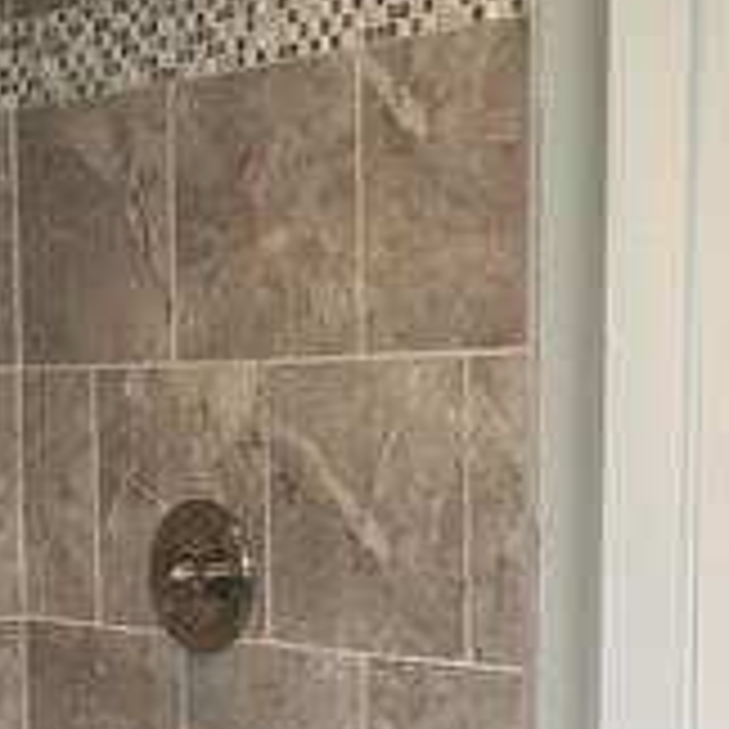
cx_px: 54
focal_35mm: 101
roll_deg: +2.1
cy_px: 792
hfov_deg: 17.0
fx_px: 2406
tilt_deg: -8.8
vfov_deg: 16.7
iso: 25
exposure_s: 1/35
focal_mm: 4.15
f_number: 2.2
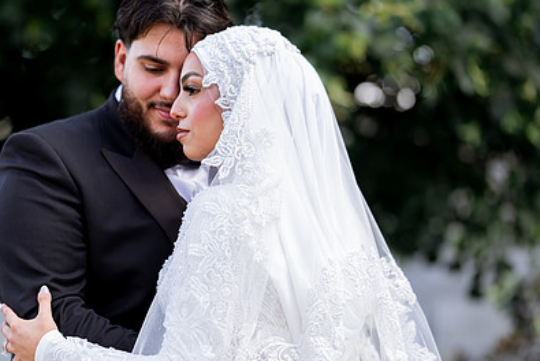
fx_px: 1981
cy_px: 224
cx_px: 168
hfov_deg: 15.5
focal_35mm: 132
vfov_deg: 10.4
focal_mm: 90
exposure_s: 1/800
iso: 200
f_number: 2
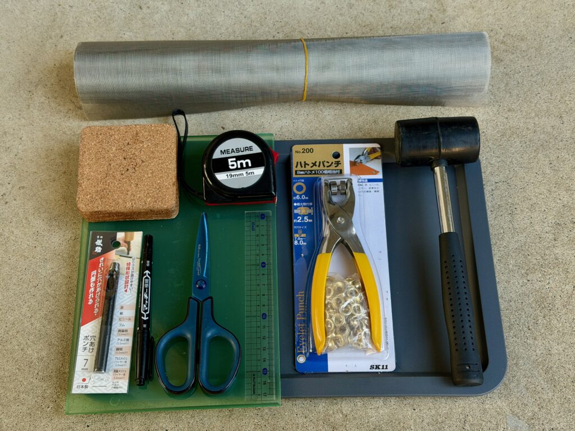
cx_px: 288
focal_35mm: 48
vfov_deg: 30.3
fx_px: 797
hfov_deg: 39.7
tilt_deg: -62.8
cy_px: 216
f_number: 1.78
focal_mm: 6.76
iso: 64
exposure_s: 1/342
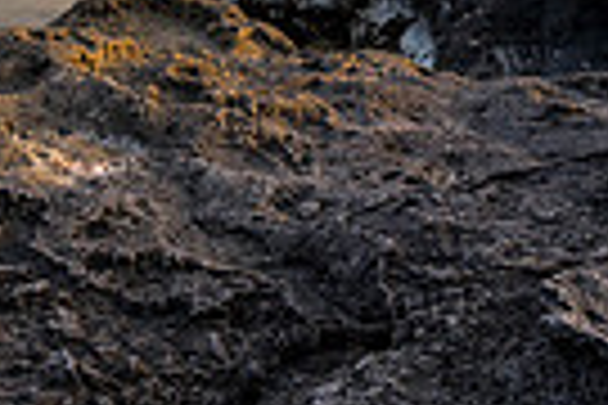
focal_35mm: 103
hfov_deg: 18.7
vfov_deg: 12.3
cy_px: -299
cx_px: -135
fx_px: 1739
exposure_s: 10
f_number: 11
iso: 64
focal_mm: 24
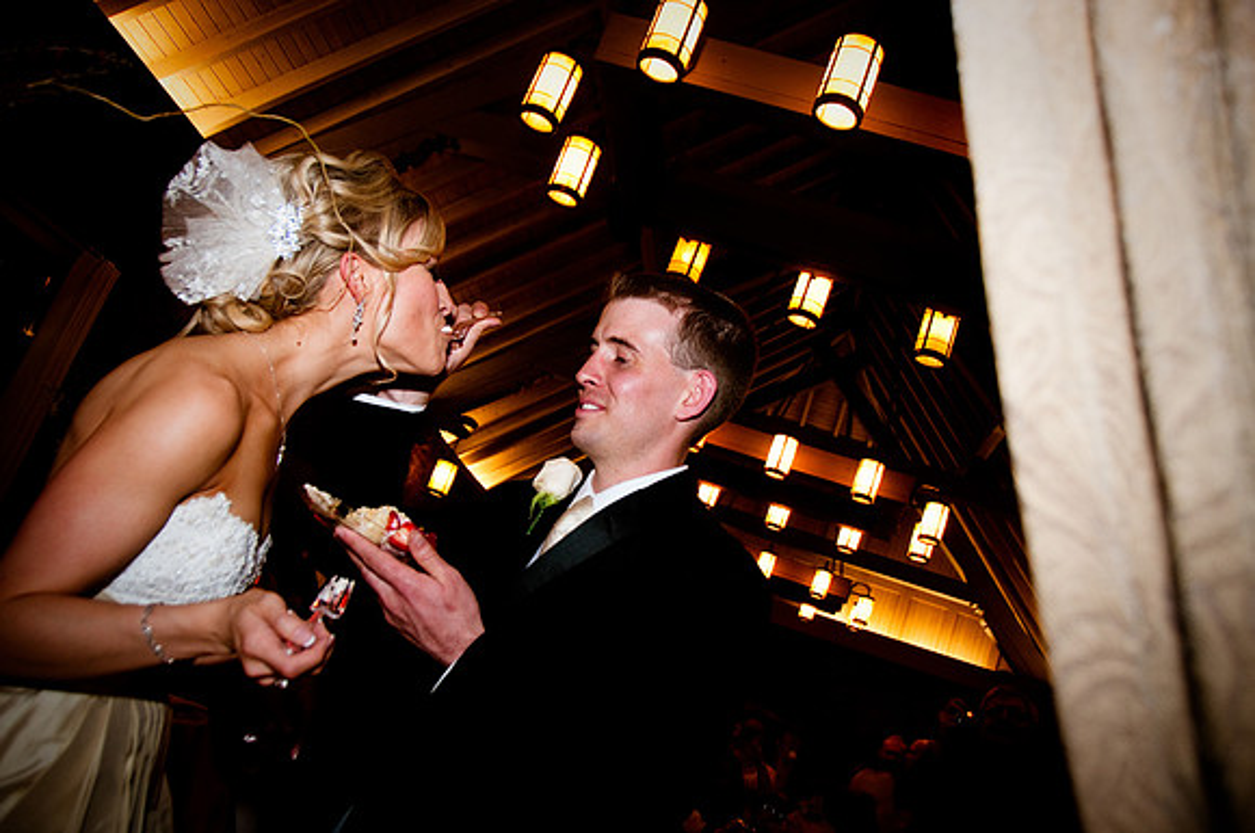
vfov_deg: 43.5
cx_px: 628
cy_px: 416
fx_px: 1044
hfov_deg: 62.0
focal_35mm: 30
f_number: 4
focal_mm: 20
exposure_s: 1/60
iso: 200
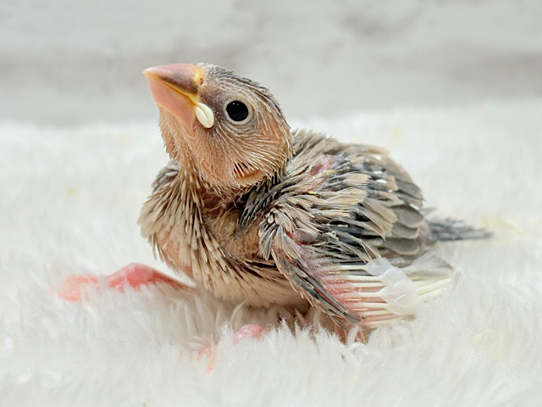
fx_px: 814
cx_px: 271
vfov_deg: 28.0
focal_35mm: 52
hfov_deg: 36.8
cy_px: 204
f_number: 1.6
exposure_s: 1/258
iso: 50
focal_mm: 5.96
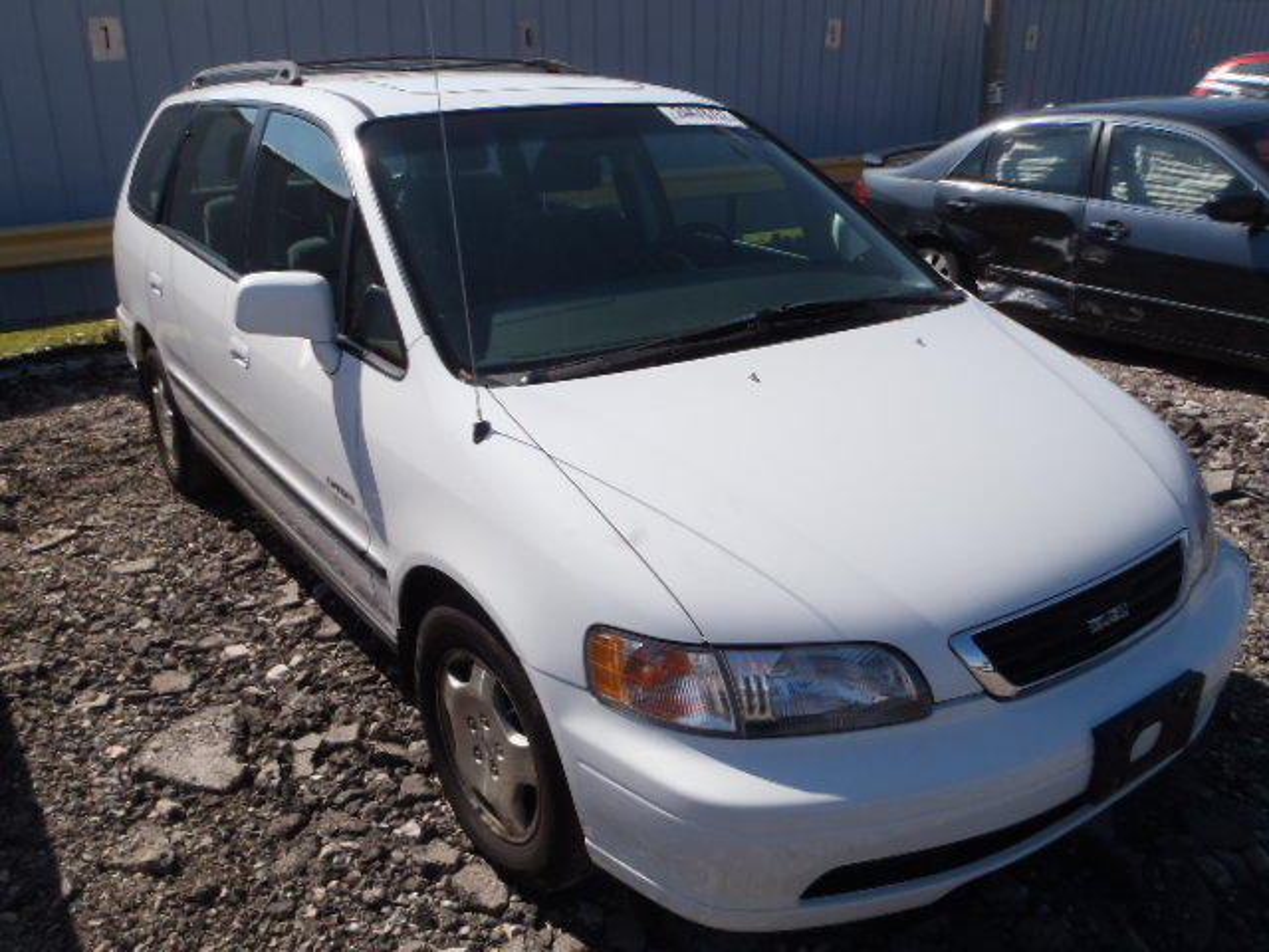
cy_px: 476
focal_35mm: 28
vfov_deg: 49.7
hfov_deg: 63.4
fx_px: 1026
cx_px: 634
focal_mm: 5
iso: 80
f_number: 5.6
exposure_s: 1/500
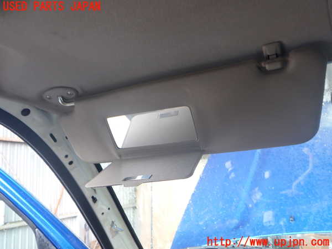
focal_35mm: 30
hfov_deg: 60.0
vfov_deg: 46.8
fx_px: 288
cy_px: 124
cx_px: 166
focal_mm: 5.4
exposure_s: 1/40
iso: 200
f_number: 2.3
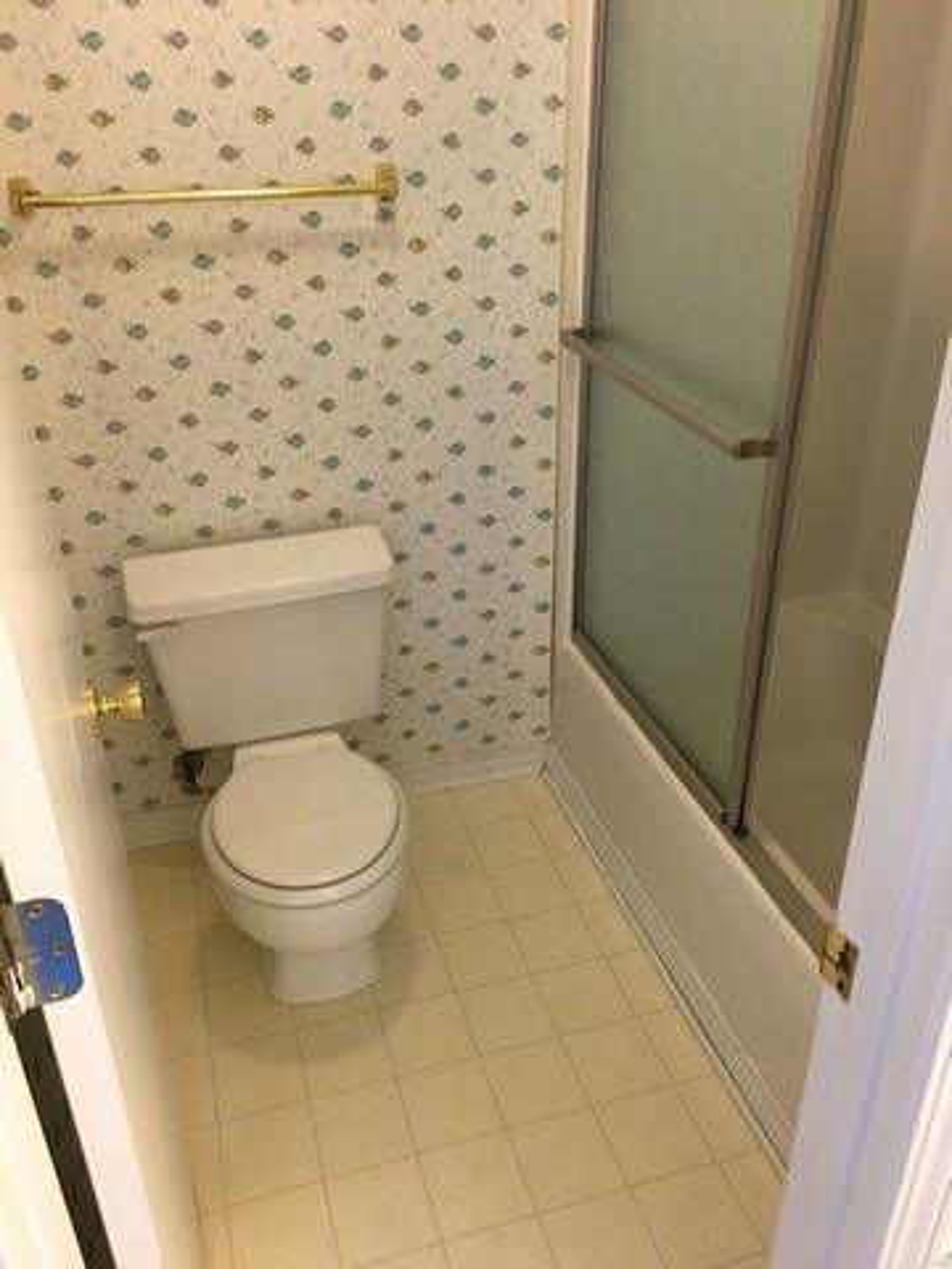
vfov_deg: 61.7
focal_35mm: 29
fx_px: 1063
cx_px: 476
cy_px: 634
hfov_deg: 48.2
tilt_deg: -26.3
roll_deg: +0.5
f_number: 2.2
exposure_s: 1/15
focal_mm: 4.15
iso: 64
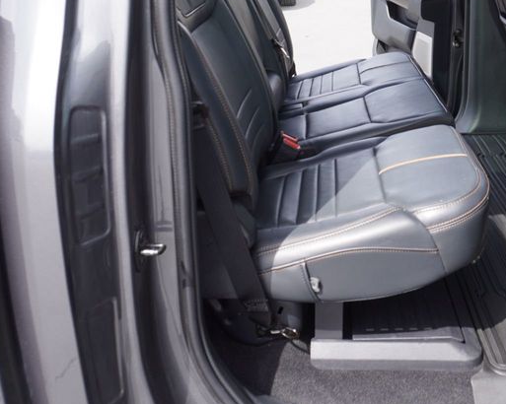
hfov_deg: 40.4
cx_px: 355
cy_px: 69
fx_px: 674
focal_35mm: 45
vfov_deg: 32.3
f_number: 5.6
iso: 100
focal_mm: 16
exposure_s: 1/125
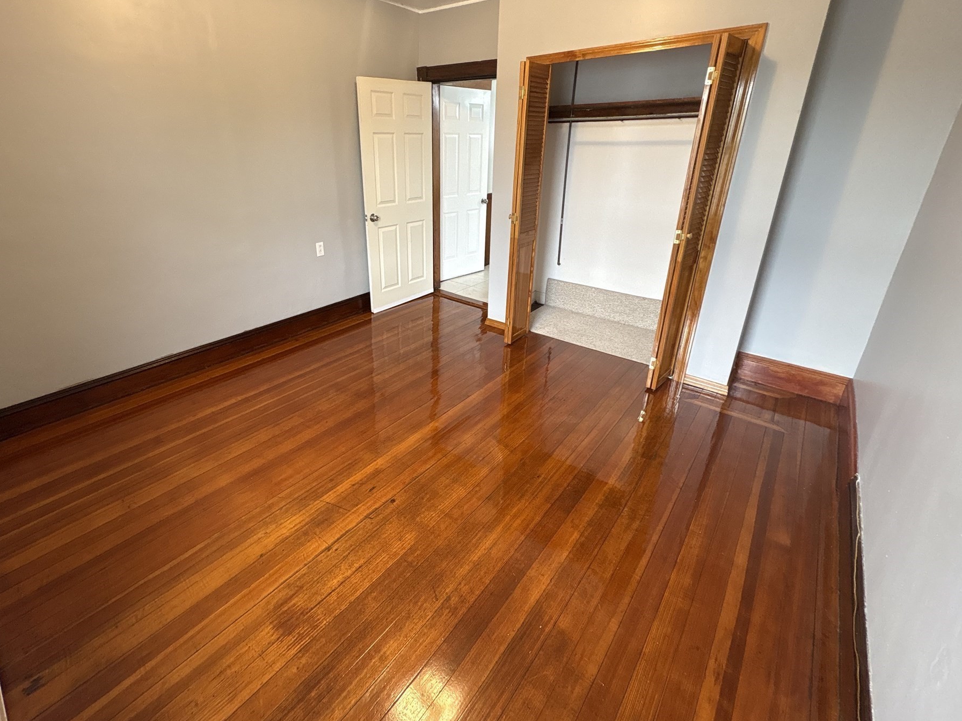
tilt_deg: -21.0
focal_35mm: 16
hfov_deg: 94.2
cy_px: 313
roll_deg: +0.9
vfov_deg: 77.7
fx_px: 445
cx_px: 435
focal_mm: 2.22
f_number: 2.2
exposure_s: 1/60
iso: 160
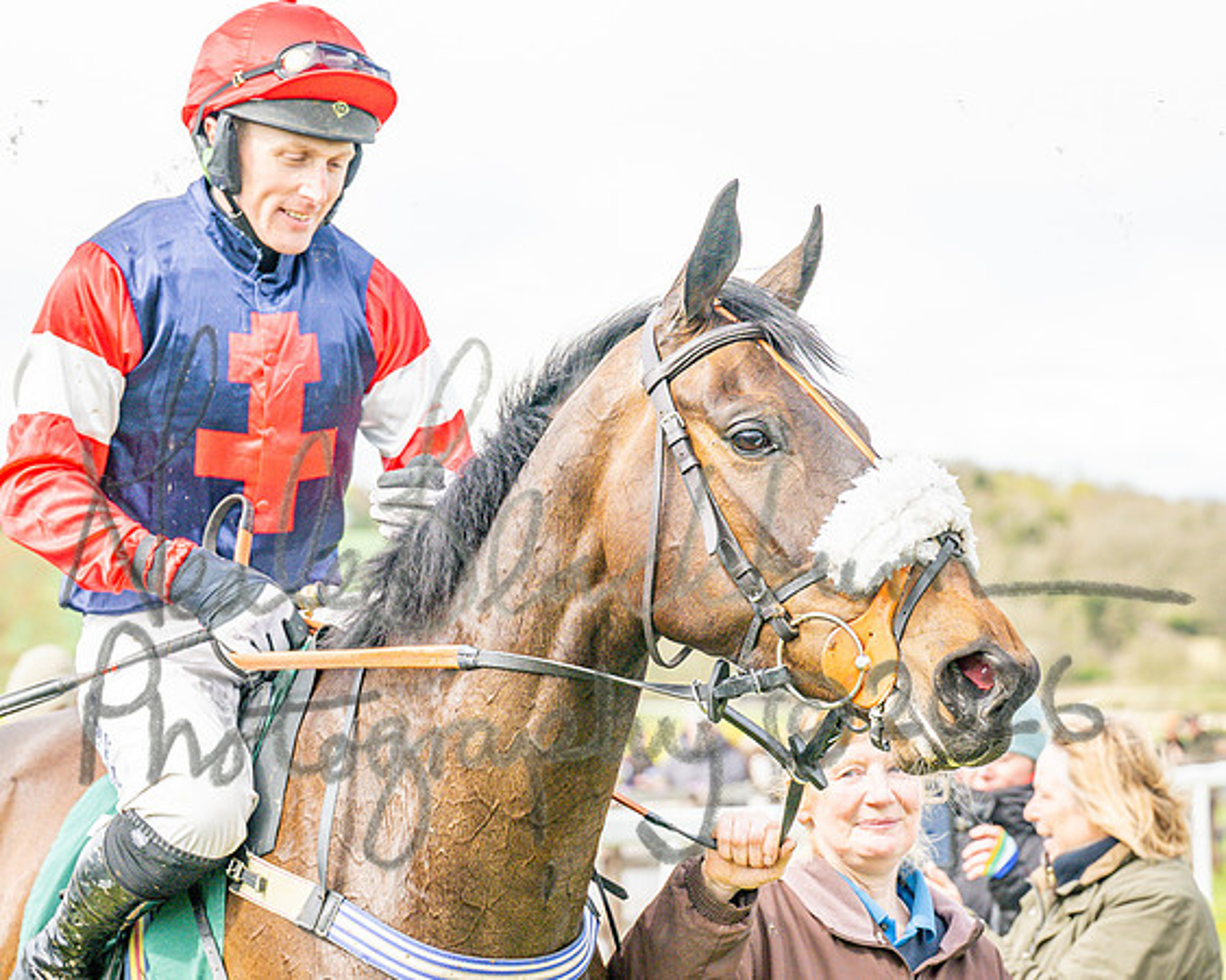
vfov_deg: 13.0
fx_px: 4291
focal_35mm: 118
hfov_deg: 16.3
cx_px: 617
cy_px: 490
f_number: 4
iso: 400
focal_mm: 70
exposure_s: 1/2500
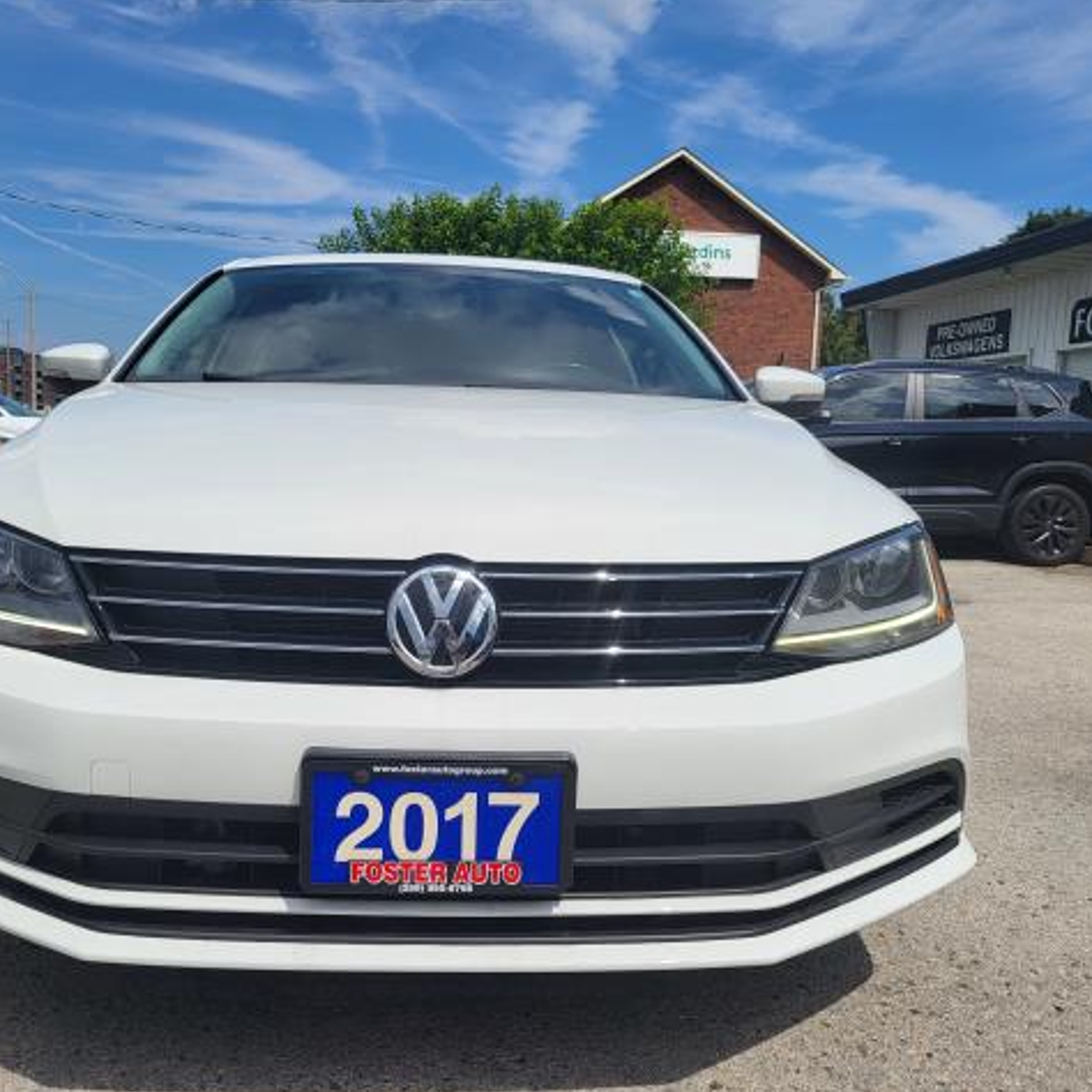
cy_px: 551
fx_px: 1106
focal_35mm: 31
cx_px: 458
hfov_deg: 52.3
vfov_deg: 52.5
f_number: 1.8
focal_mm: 5.4
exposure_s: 1/5386
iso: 40
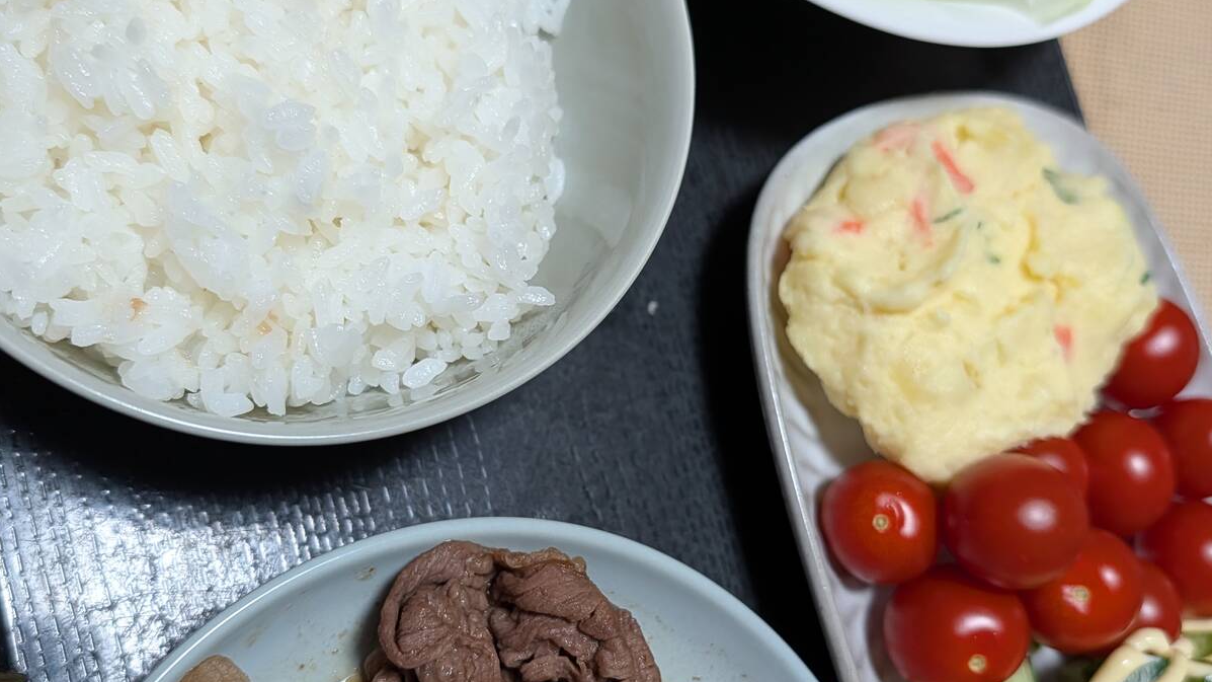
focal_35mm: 35
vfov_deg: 33.7
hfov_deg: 56.6
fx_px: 1125
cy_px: 384
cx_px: 607
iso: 465
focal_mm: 6.9
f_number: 1.68
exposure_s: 1/69.8
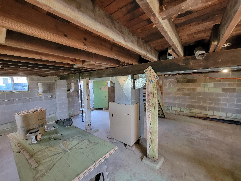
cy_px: 90
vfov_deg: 89.9
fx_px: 91
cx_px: 120
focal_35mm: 13
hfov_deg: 106.2
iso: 500
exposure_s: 1/30
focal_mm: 2.2
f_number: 2.2
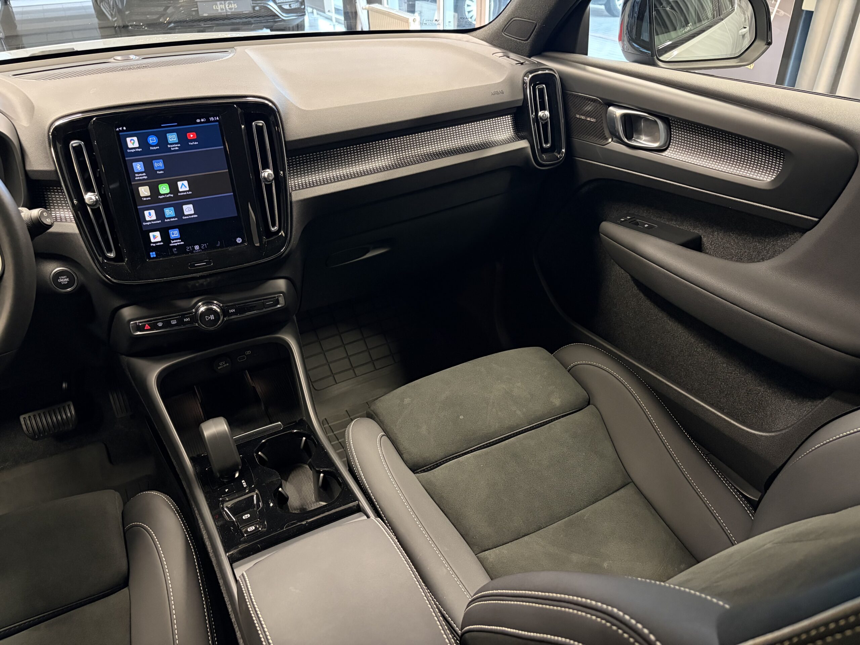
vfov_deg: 53.1
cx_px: 430
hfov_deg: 67.3
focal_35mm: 26
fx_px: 646
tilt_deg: -32.9
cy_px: 322
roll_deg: +1.6
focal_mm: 5.96
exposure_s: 1/34
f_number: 1.6
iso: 500
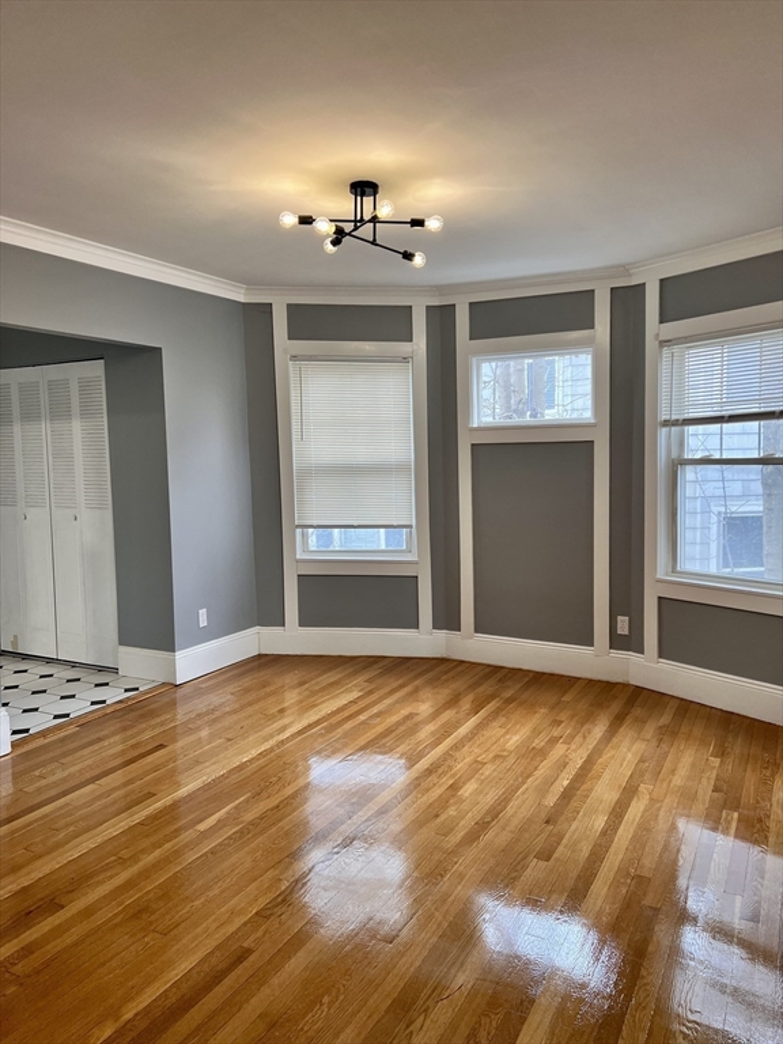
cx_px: 392
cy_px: 522
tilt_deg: -4.6
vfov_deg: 67.3
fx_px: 784
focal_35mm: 26
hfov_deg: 53.1
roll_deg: +1.2
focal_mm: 5.7
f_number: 1.5
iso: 80
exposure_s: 1/60
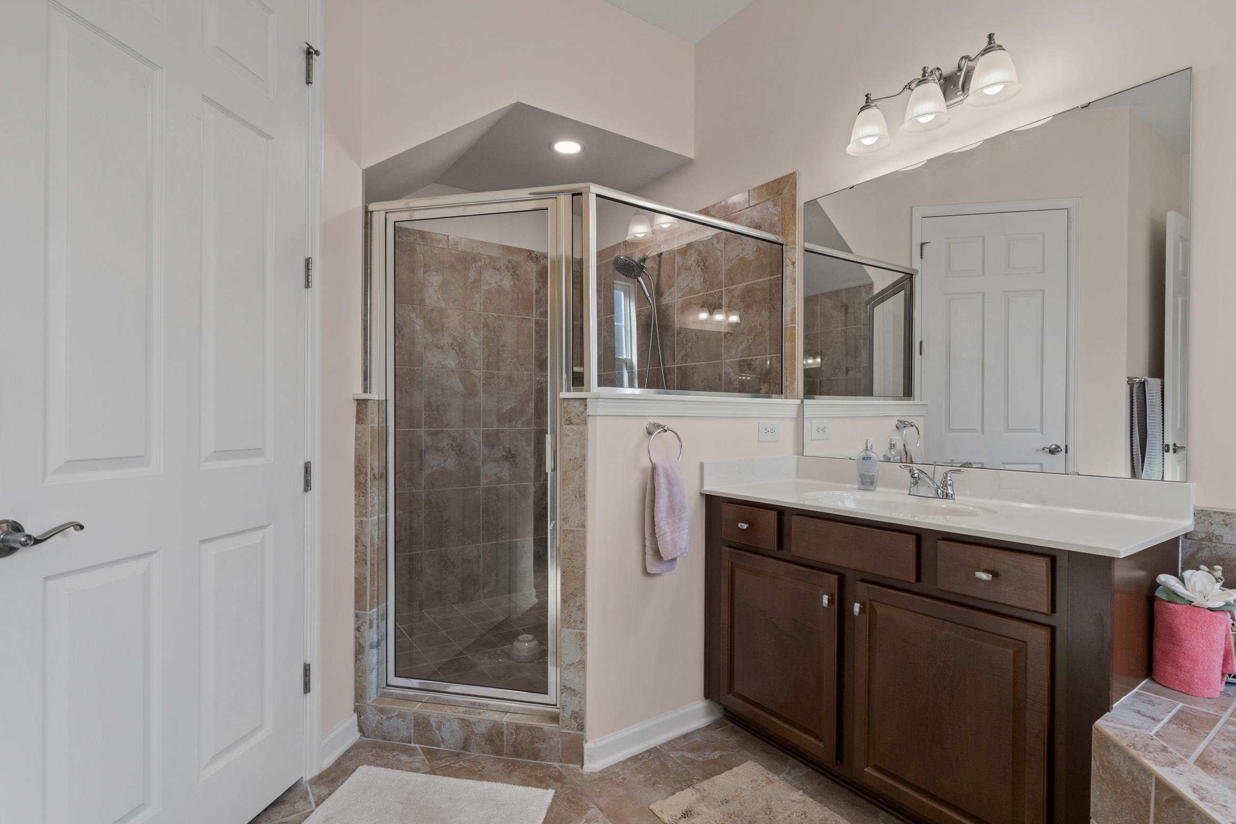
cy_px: 425
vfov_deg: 70.4
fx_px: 584
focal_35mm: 17
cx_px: 611
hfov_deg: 93.3
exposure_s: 1/60
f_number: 8
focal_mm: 16
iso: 1250
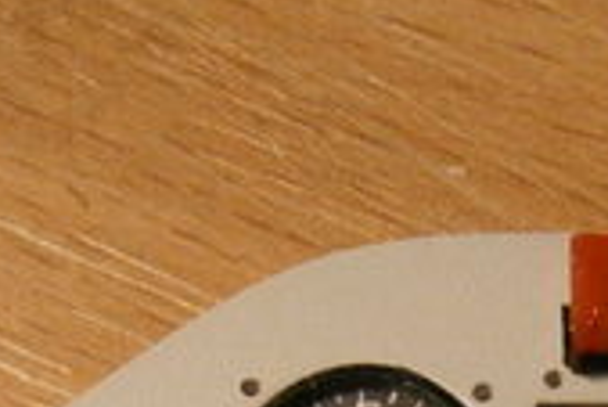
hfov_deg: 8.8
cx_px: 820
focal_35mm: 231
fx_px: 3905
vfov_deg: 5.7
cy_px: 980
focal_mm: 8.3
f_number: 3.4
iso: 400
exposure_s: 1/250
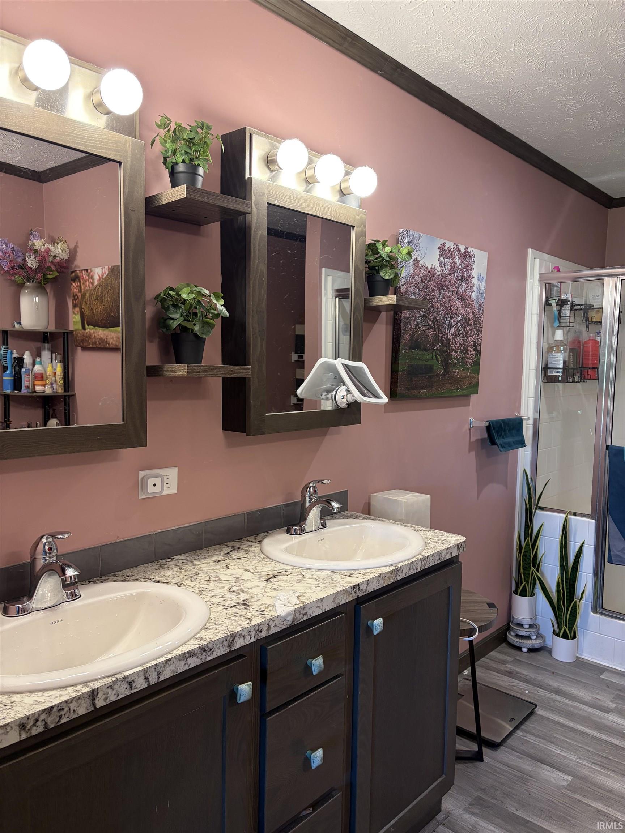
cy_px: 416
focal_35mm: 26
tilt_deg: -4.2
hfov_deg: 53.1
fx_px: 626
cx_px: 312
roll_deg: -1.3
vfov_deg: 67.3
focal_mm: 5.96
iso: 100
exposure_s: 1/60
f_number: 1.6
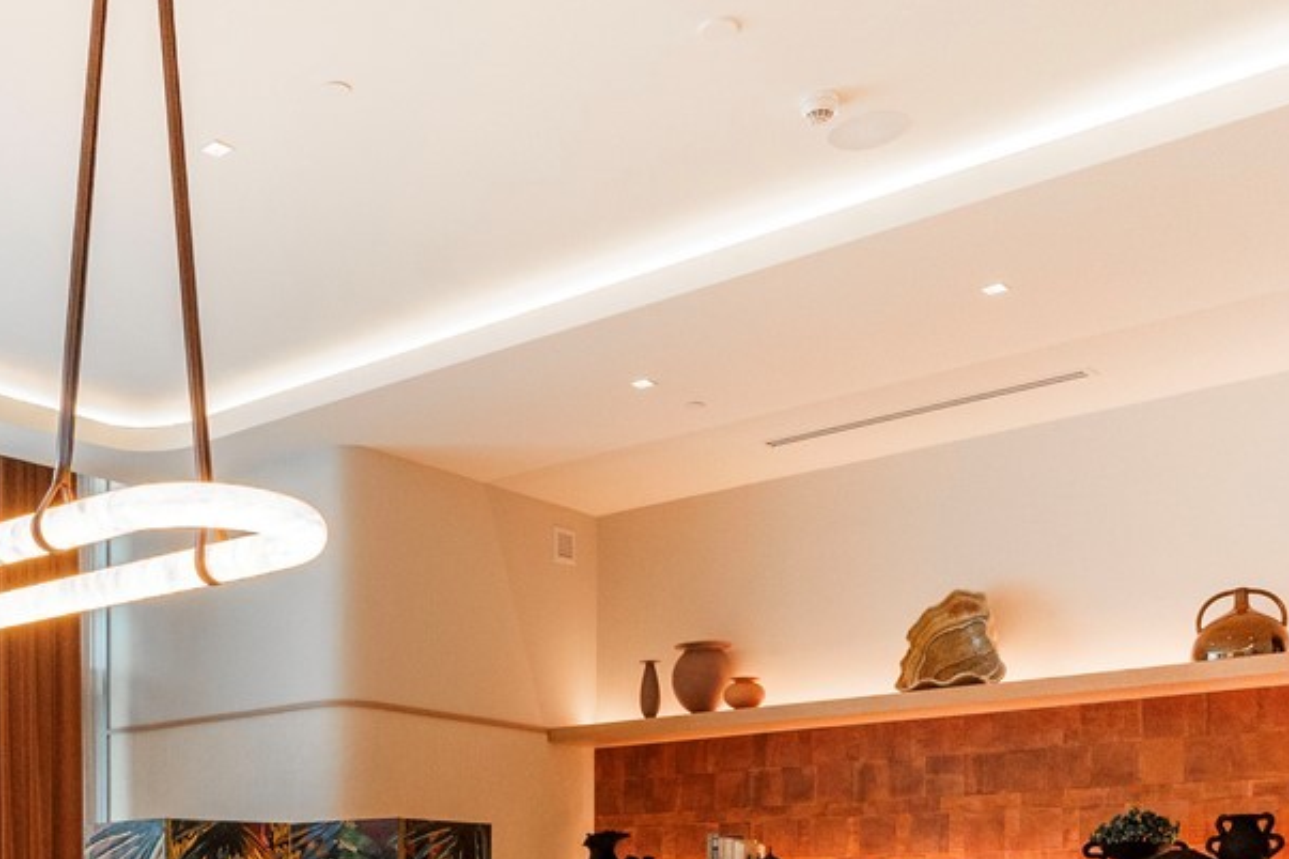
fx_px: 1661
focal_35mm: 46
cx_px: 390
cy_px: 963
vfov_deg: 26.5
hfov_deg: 41.6
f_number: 8
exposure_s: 1/15
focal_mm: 11
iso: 500
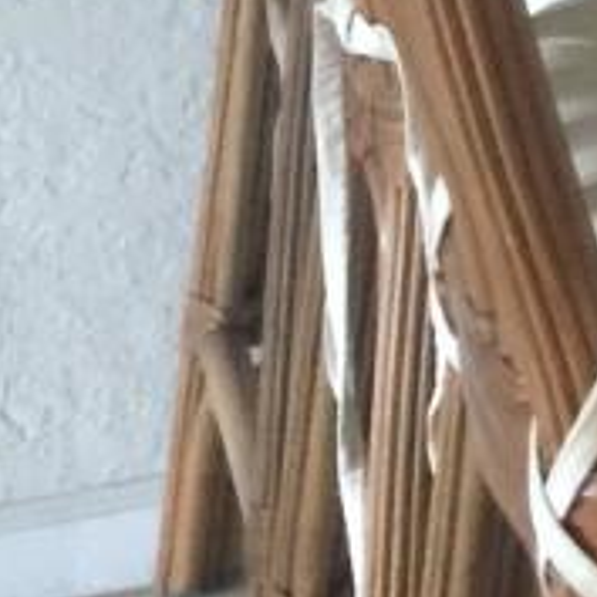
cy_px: -584
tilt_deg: -9.9
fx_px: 3610
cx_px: 2122
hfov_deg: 7.5
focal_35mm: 185
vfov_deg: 8.9
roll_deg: -0.6
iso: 125
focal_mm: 4.15
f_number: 2.2
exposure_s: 1/8
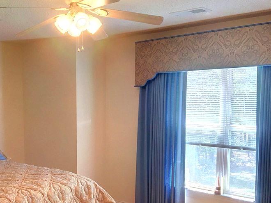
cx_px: 92
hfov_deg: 41.6
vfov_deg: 31.9
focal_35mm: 45
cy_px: 137
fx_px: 352
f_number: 2.2
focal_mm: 4.15
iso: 32
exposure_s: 1/60
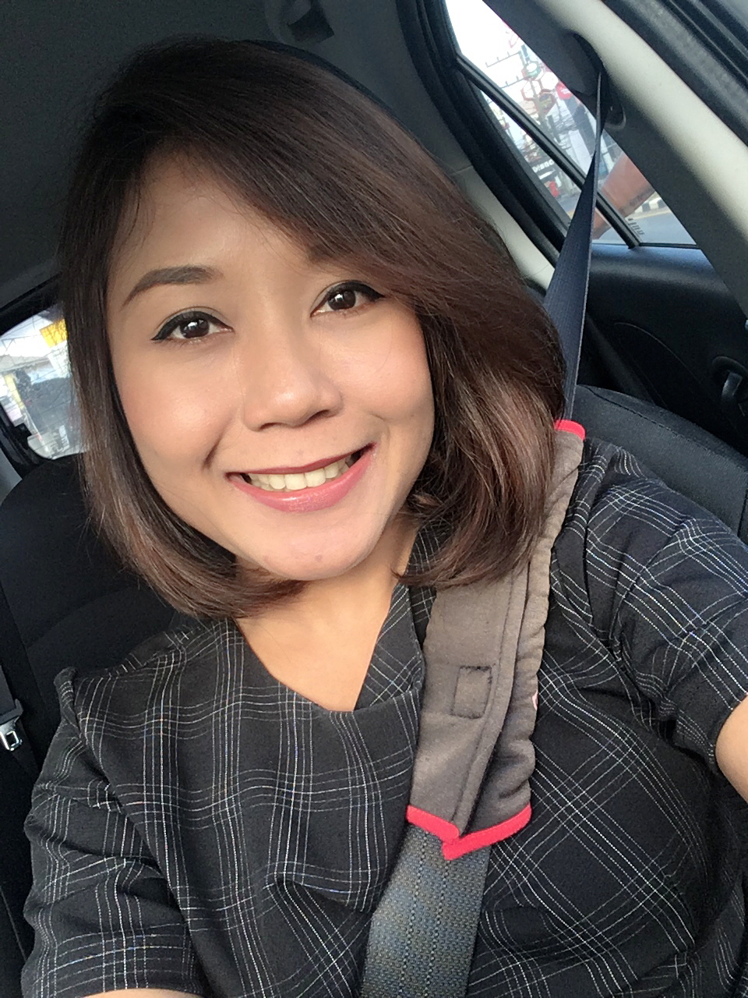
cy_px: 499
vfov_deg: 58.4
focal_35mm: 31
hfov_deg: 45.4
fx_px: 893
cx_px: 374
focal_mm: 2.15
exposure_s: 1/134
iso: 50
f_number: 2.4
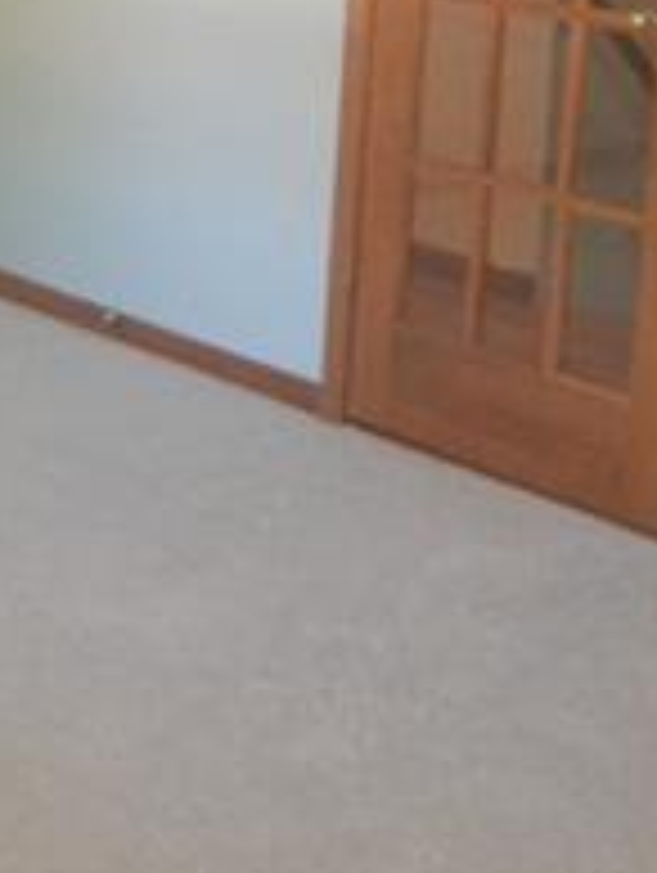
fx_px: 1919
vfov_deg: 24.0
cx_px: 54
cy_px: -81
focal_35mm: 76
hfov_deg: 19.1
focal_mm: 10
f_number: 4
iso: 3200
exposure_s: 1/60
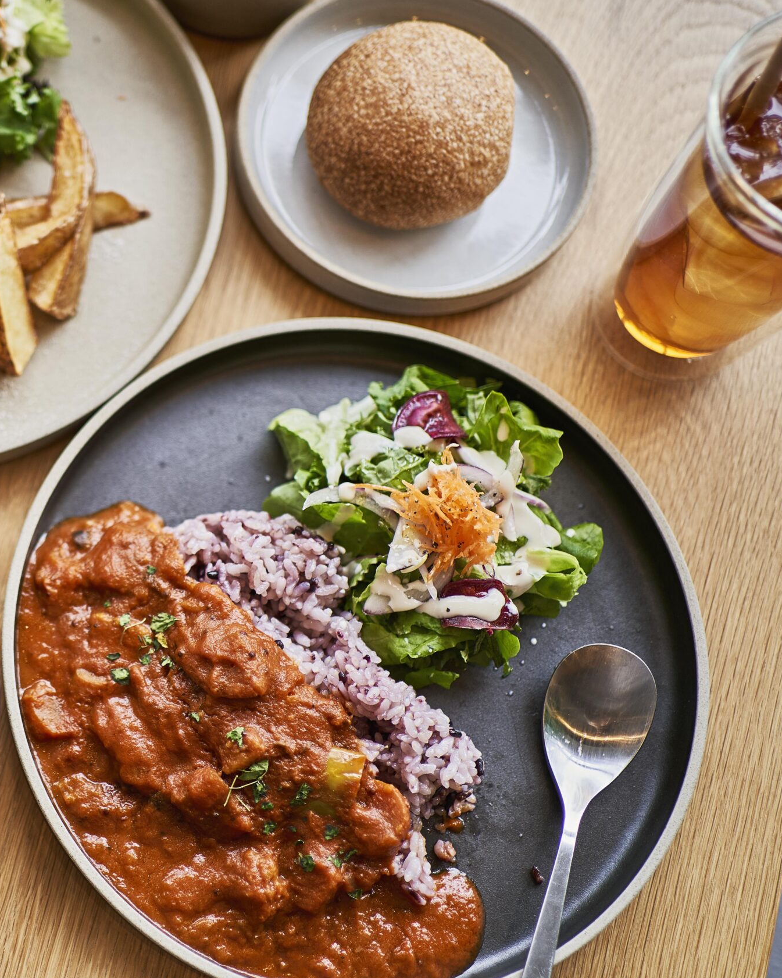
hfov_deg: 28.7
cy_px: 486
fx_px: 1447
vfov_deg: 37.3
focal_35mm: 50
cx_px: 41
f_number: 1.8
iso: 200
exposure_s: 1/500
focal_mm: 35
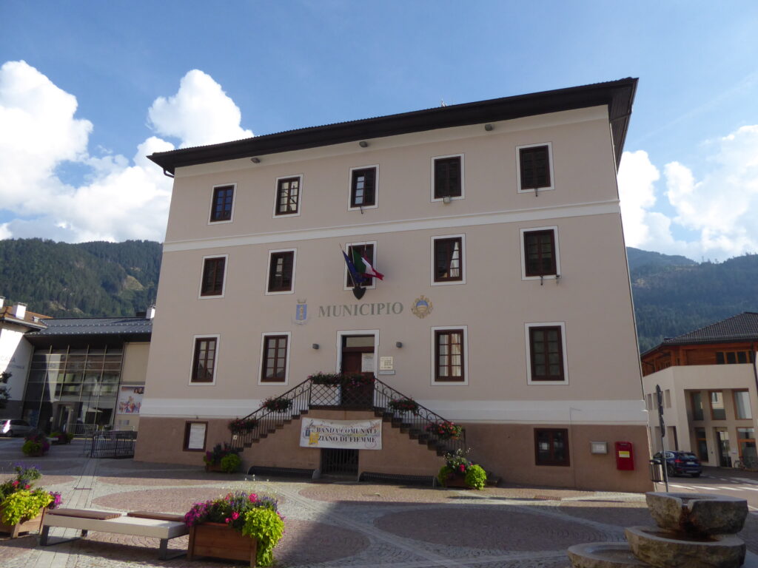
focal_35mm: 24
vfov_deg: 56.8
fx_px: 526
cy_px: 284
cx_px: 379
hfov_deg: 71.6
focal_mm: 4.3
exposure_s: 1/1600
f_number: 3.3
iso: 200
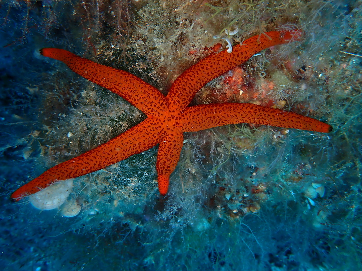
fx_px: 261
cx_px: 181
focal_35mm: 25
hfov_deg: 69.4
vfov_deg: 54.9
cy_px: 136
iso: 100
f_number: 2.8
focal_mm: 4.5
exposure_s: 1/160
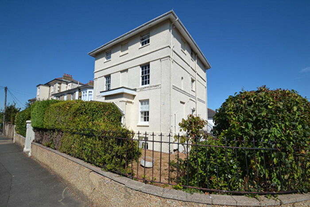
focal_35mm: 15
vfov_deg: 77.4
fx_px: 129
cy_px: 104
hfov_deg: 100.4
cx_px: 155
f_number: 11
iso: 400
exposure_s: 1/500
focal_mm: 10
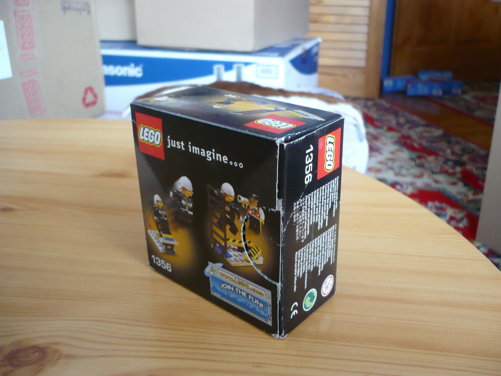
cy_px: 188
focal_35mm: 35
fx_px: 507
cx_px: 250
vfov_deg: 40.7
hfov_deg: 52.6
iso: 200
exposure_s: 1/25
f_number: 2.8
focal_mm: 5.8
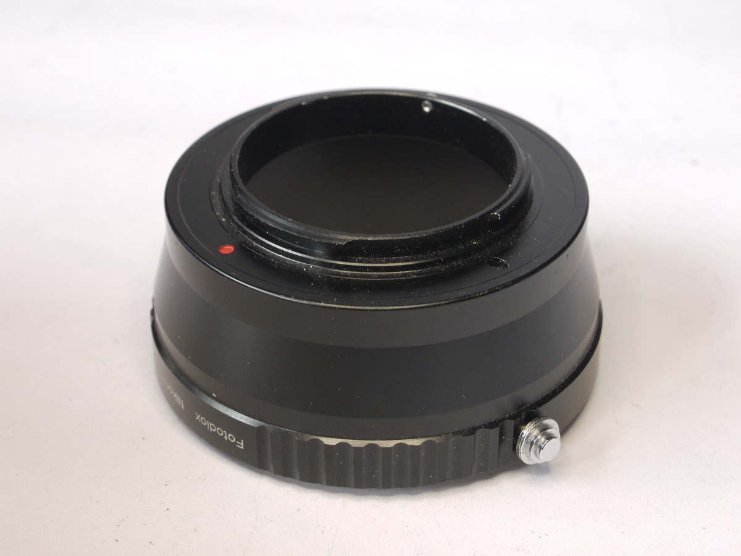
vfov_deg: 18.4
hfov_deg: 24.4
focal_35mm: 80
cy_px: 278
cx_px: 370
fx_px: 1713
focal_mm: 40
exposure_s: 1/5
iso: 400
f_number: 10
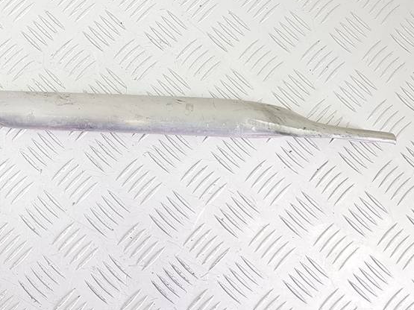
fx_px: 574
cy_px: 86
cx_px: 42
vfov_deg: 29.9
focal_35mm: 48
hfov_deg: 37.1
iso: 80
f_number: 1.7
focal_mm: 4.2
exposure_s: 1/100
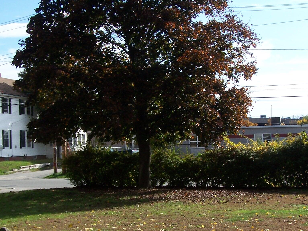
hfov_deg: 30.3
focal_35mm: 64
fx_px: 569
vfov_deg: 22.8
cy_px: 163
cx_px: 156
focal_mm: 6.3
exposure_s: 1/750
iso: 80
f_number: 4
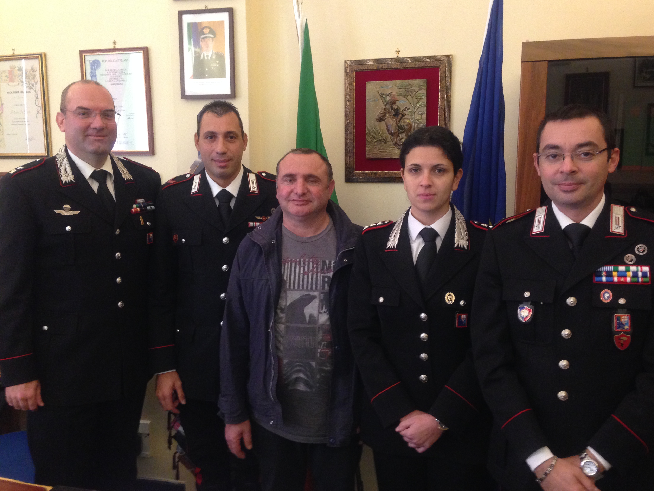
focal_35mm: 34
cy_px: 244
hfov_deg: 53.9
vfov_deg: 41.8
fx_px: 642
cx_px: 336
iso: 320
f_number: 2.4
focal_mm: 4.12
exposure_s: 1/20
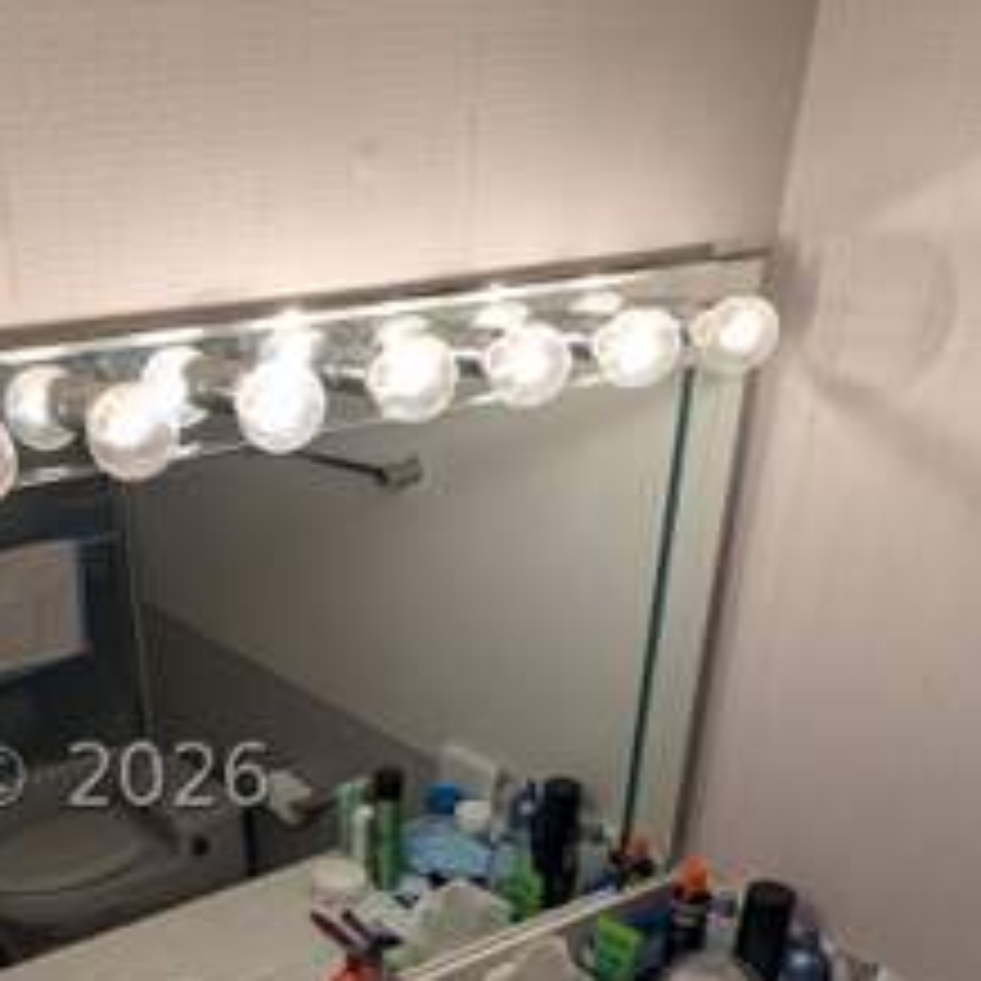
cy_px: 776
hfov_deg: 48.8
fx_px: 994
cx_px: 166
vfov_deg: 49.6
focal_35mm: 31
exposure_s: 1/164
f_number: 1.7
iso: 45
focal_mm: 2.02
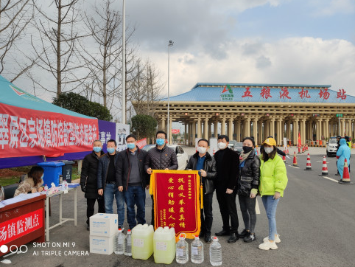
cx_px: 172
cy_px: 129
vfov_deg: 49.8
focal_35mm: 28
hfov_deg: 63.4
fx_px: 287
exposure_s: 1/1354
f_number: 1.75
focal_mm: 4.75
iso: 112
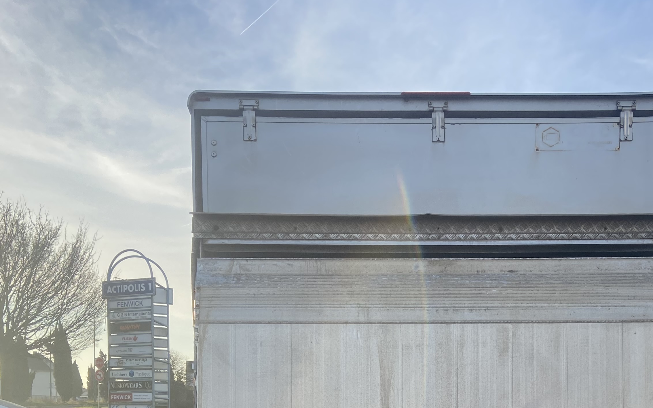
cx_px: 443
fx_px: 872
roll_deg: -0.1
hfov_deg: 40.5
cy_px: 429
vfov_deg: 24.8
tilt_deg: -3.7
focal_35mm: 49
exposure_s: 1/1447
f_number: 1.8
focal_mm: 4.25
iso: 32
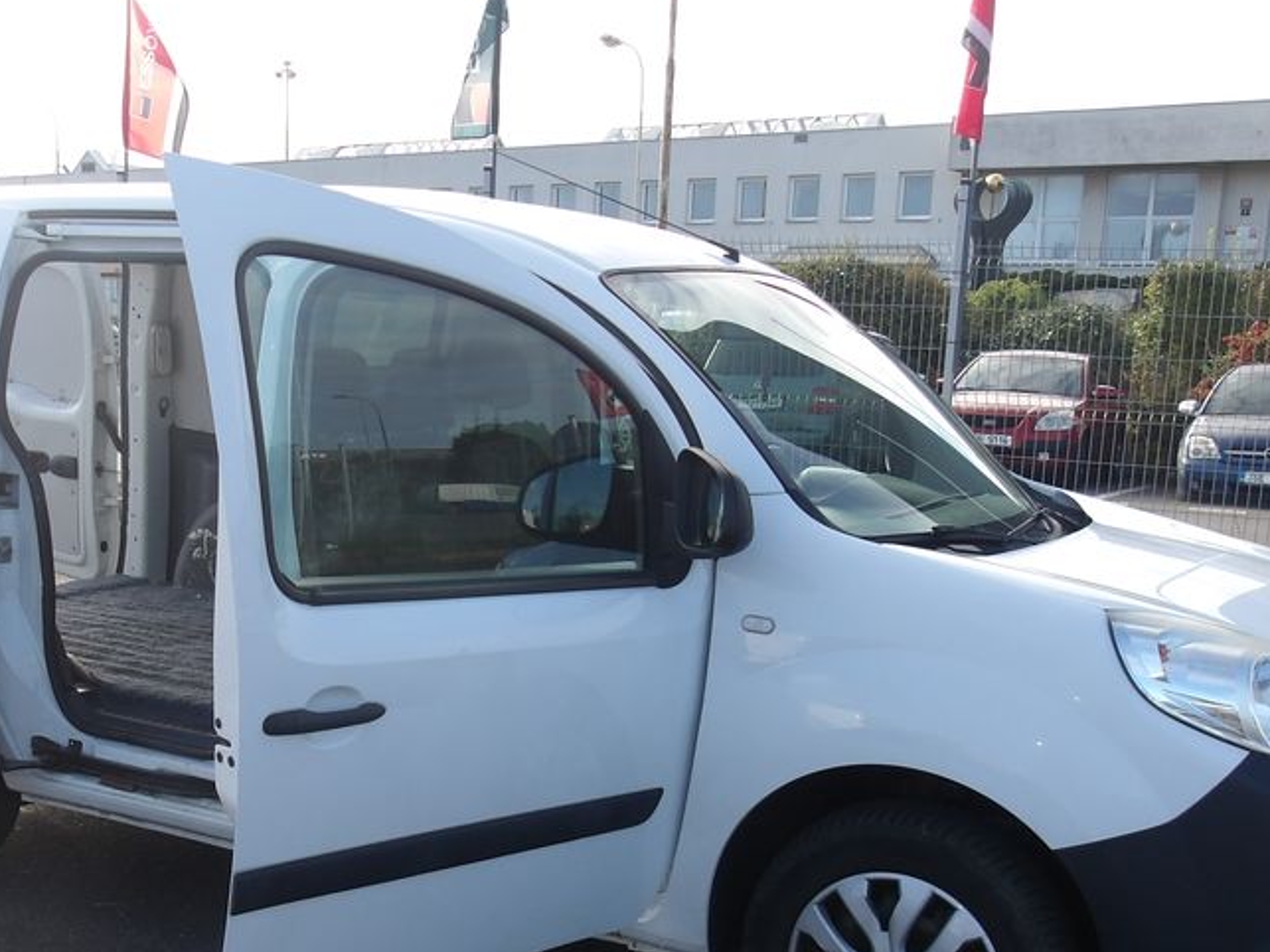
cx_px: 527
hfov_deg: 43.7
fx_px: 1577
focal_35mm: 43
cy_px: 668
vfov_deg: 33.2
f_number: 3
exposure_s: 1/517
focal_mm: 4.9
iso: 100
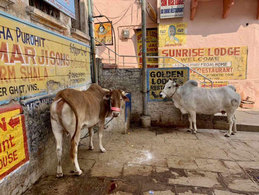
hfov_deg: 67.3
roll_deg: +1.1
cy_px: 98
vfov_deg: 53.1
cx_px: 130
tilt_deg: -6.0
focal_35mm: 26
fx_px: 195
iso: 25
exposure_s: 1/928
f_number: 1.8
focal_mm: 4.25
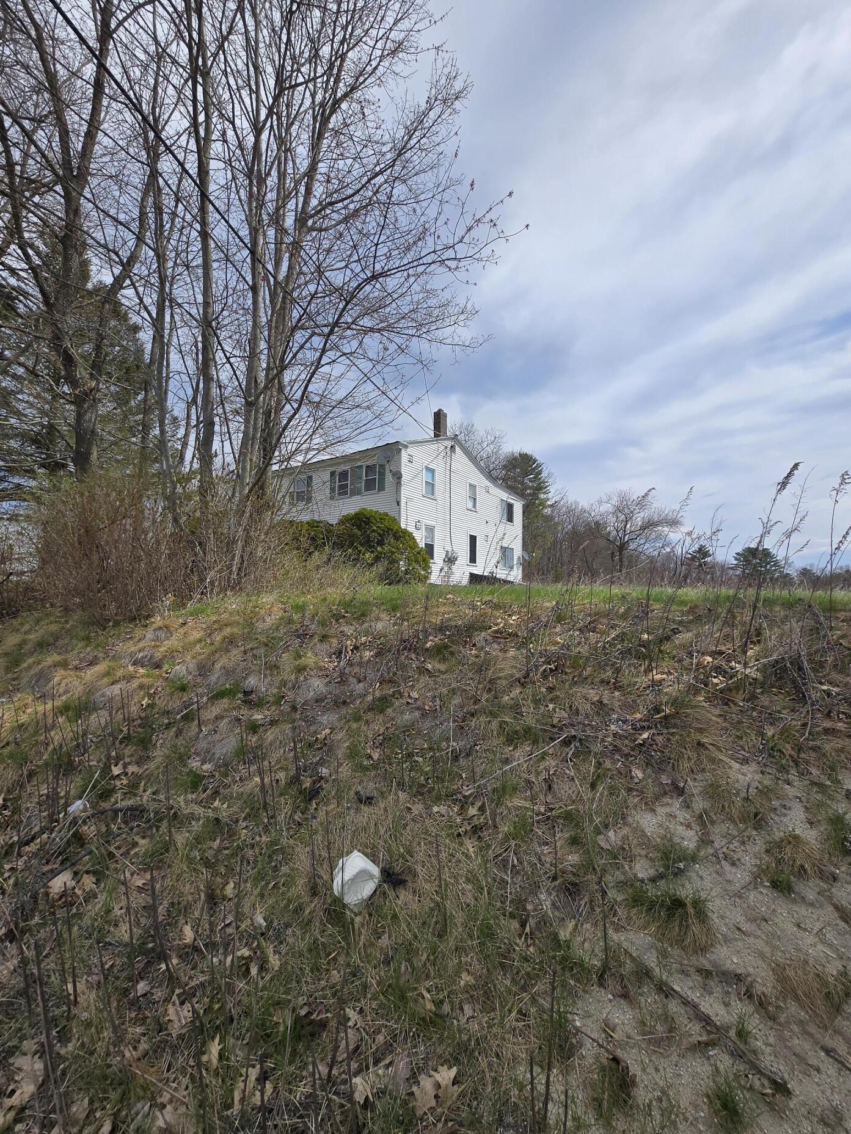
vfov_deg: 102.1
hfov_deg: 85.7
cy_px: 572
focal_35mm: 14
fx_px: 459
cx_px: 420
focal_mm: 1.7
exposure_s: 1/1668
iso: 25
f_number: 2.2
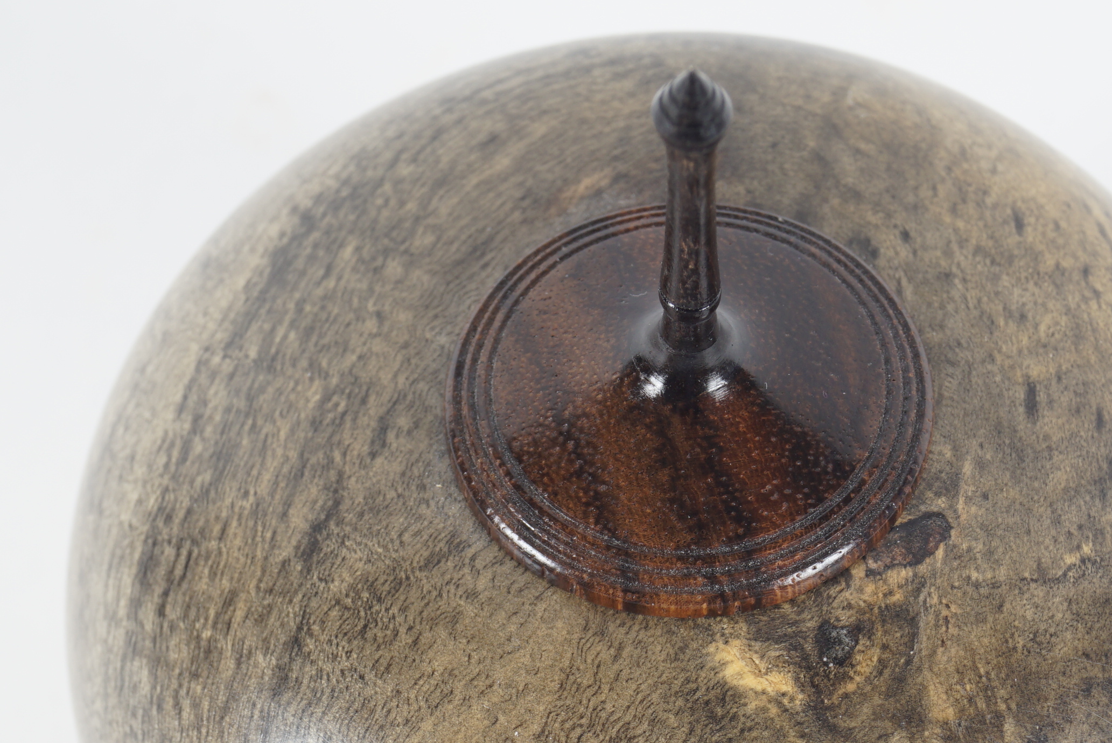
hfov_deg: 13.3
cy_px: 549
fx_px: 4759
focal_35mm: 154
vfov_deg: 8.9
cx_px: 621
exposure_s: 1/125
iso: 100
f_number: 13
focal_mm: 50
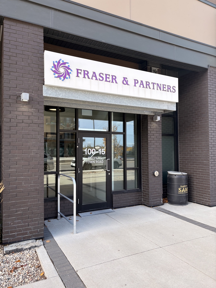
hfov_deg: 53.1
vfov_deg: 67.3
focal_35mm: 26
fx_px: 216
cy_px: 144
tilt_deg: +6.3
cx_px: 108
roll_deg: +1.3
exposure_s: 1/773
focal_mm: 5.96
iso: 50
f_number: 1.6
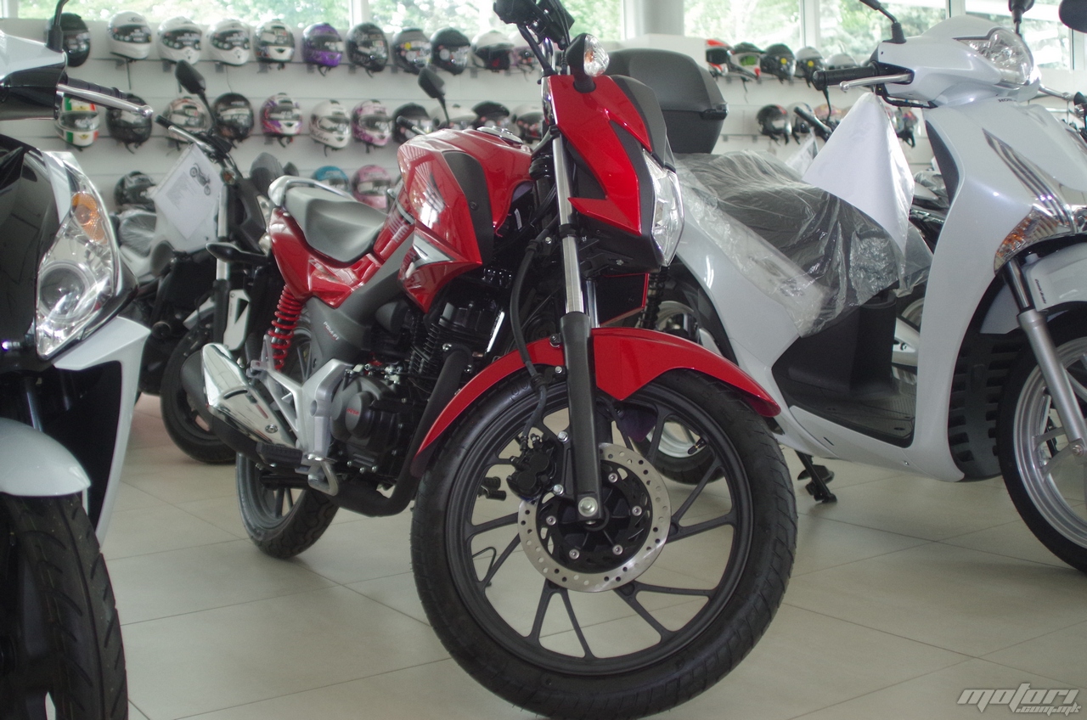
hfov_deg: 46.5
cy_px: 360
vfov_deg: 31.8
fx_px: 1266
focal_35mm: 42
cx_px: 544
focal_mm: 28
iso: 800
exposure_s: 1/160
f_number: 2.8
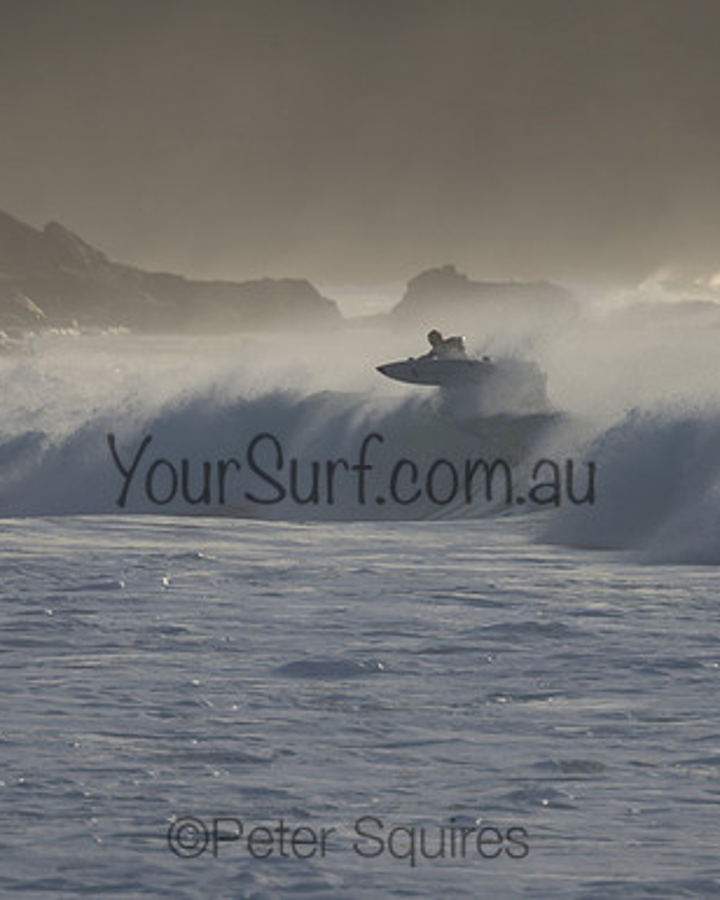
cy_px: 450
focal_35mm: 1132
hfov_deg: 1.4
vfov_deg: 1.7
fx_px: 30153
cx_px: 348
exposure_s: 1/2000
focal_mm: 800
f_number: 11
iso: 800
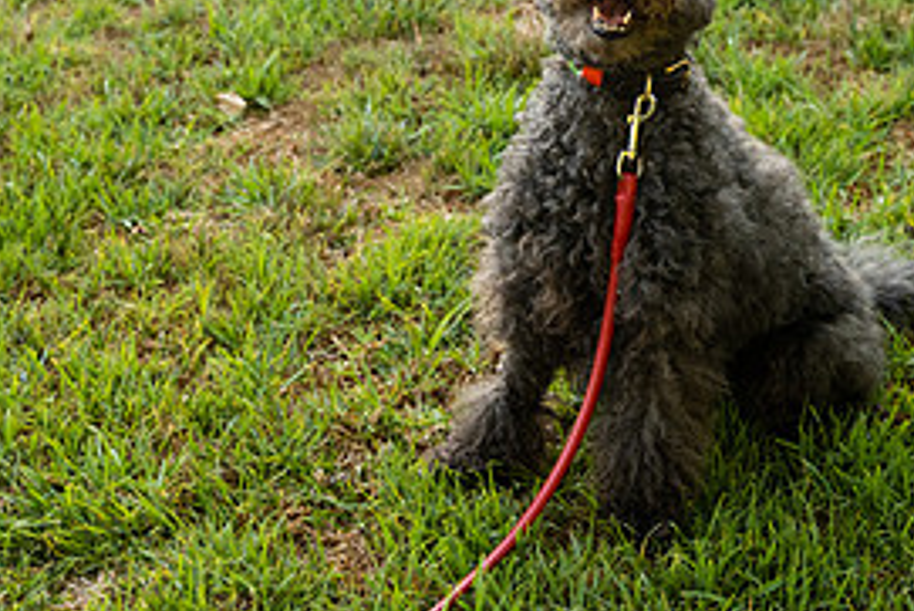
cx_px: 540
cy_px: 2
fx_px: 2286
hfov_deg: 22.6
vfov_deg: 15.0
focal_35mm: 90
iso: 800
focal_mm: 42
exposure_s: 1/500
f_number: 4
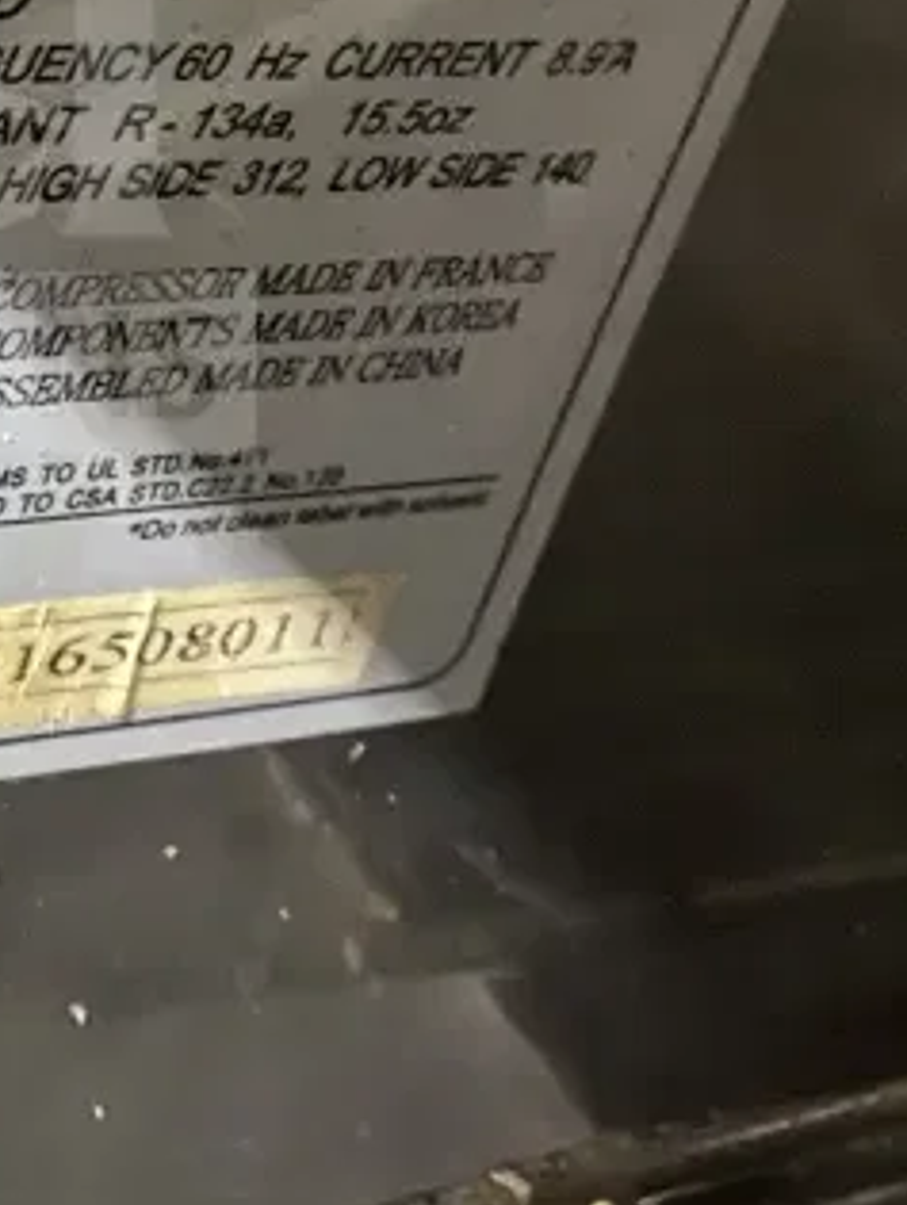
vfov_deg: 28.0
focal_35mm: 67
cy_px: 151
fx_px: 2336
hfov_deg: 20.6
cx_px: -176
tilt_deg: -27.5
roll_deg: -14.5
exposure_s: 1/21
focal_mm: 4.25
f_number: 1.8
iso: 1000
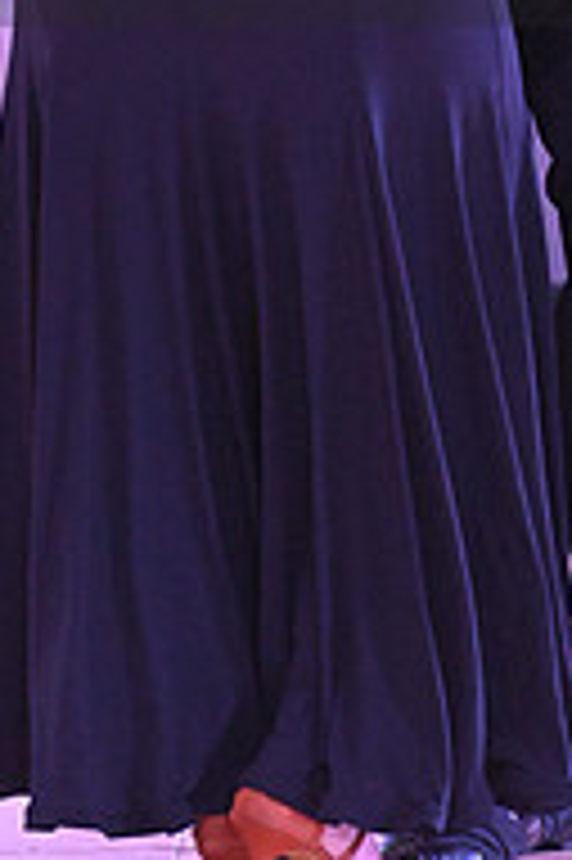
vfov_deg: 4.2
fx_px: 11603
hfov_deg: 2.8
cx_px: 421
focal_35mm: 486
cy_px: -122
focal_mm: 160
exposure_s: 1/400
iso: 5000
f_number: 5
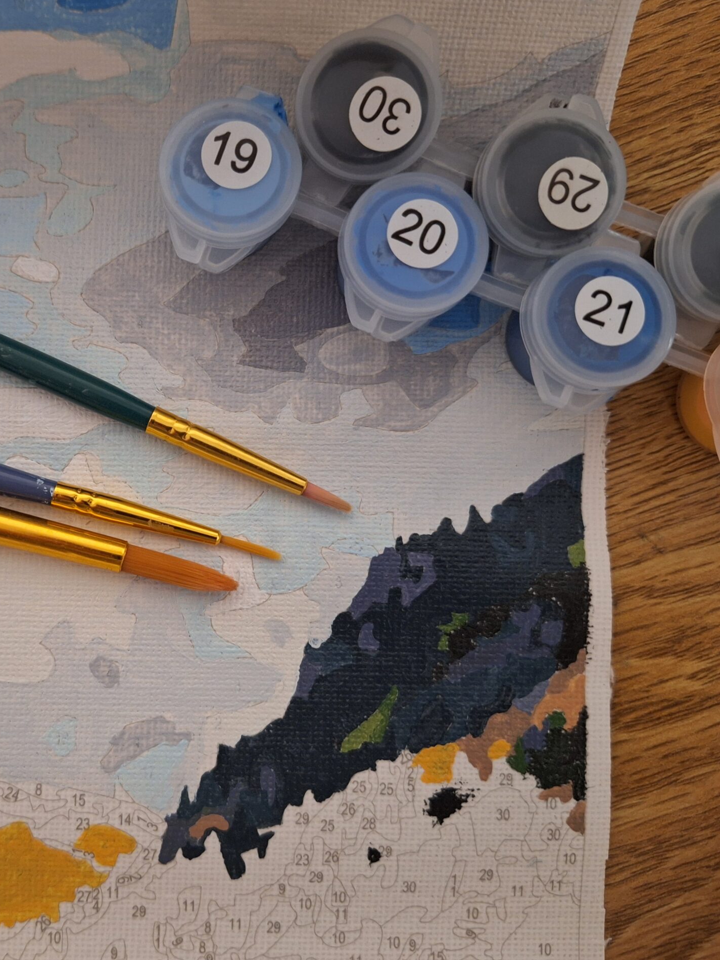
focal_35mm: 31
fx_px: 859
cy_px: 476
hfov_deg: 44.2
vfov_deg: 58.3
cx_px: 195
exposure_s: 1/20
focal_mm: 5.54
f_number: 1.8
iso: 400
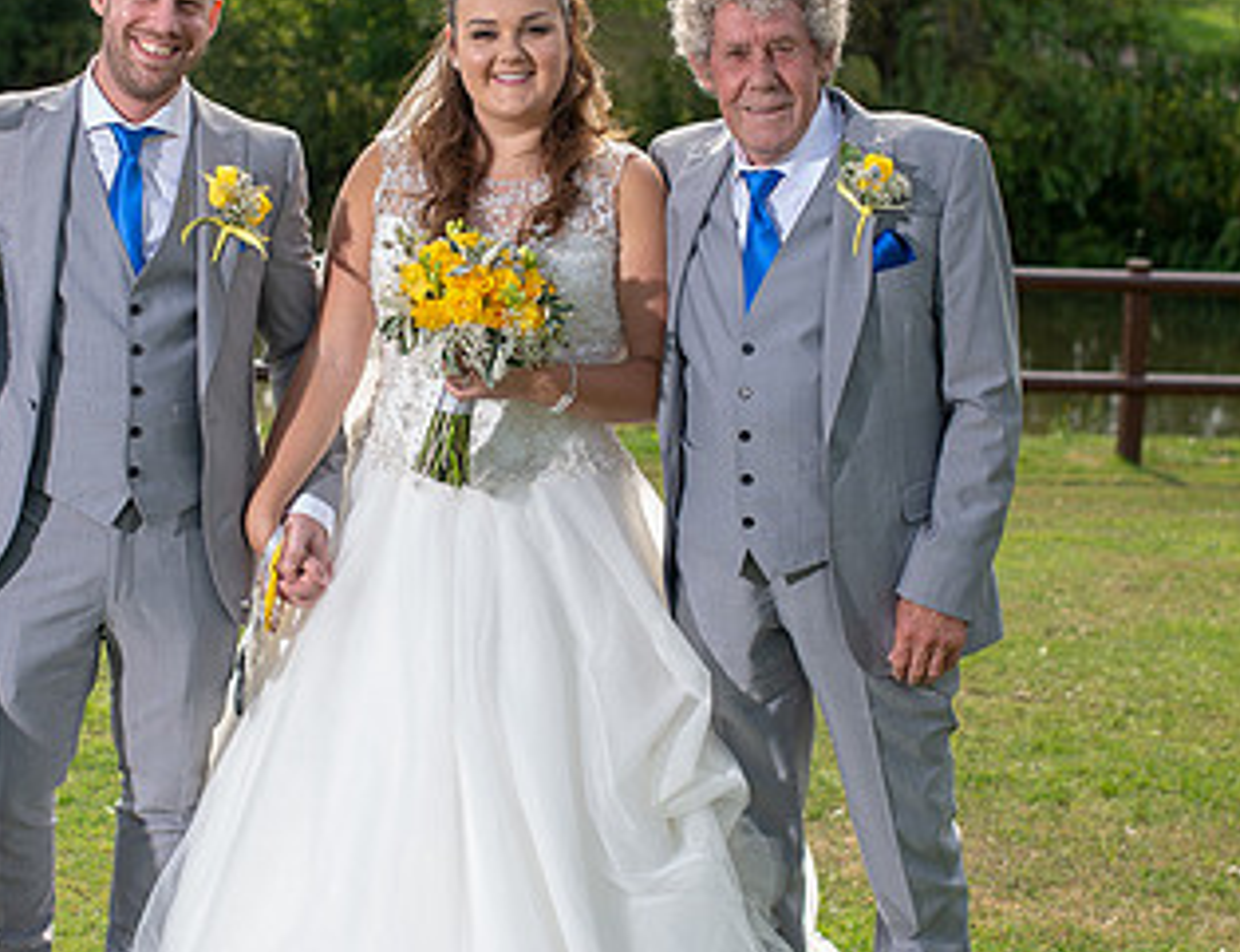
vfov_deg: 21.0
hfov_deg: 27.1
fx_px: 2565
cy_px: 381
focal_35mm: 71
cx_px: 456
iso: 100
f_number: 2.8
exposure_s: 1/800
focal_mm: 35
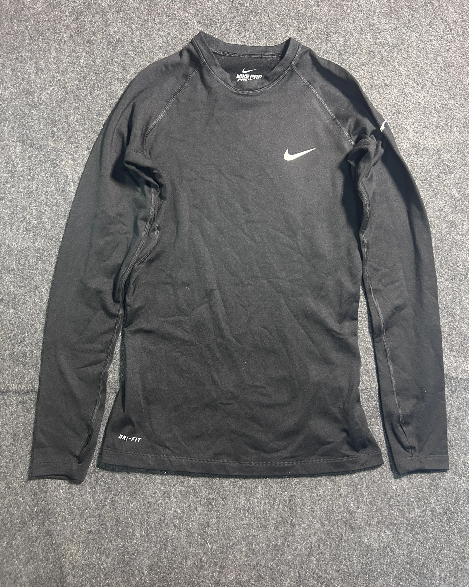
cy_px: 277
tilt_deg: -58.8
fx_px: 486
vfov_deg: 62.2
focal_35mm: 28
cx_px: 241
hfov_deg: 51.5
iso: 400
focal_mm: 5.7
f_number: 1.5
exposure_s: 1/33
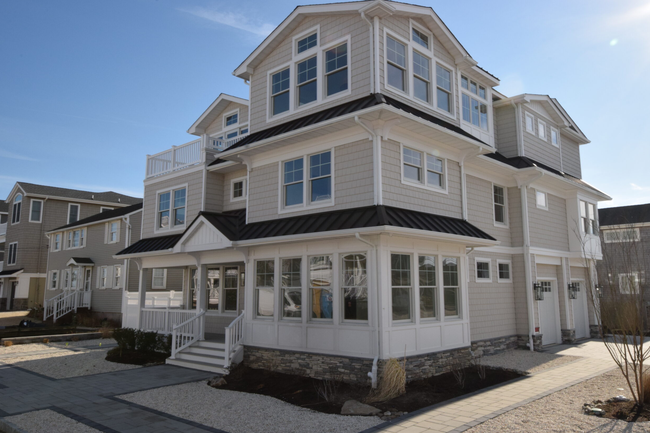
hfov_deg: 65.5
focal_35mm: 28
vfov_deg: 46.4
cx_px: 335
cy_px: 216
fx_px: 506
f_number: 29
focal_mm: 18
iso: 640
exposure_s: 1/200
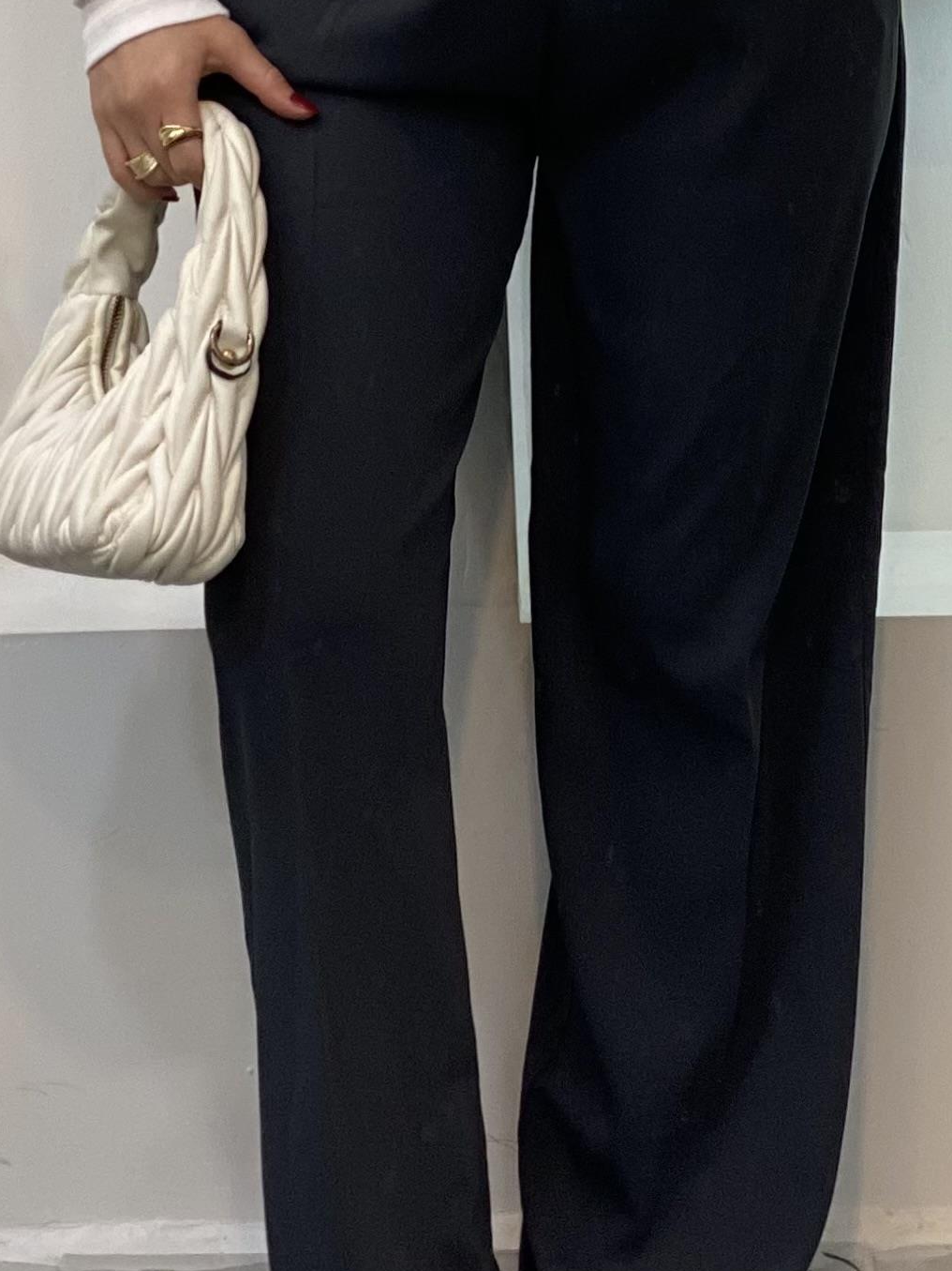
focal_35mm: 151
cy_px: 37
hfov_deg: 9.8
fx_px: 5538
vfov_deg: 12.9
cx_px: 448
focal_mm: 6
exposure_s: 1/100
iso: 80
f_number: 2
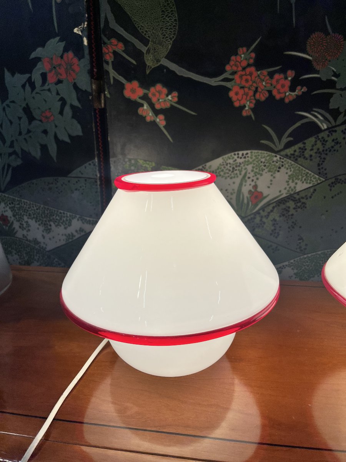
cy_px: 231
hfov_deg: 53.1
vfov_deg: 67.3
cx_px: 173
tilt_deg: -17.7
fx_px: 347
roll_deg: +1.5
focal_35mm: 26
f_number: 1.6
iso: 50
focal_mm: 5.1
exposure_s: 1/415
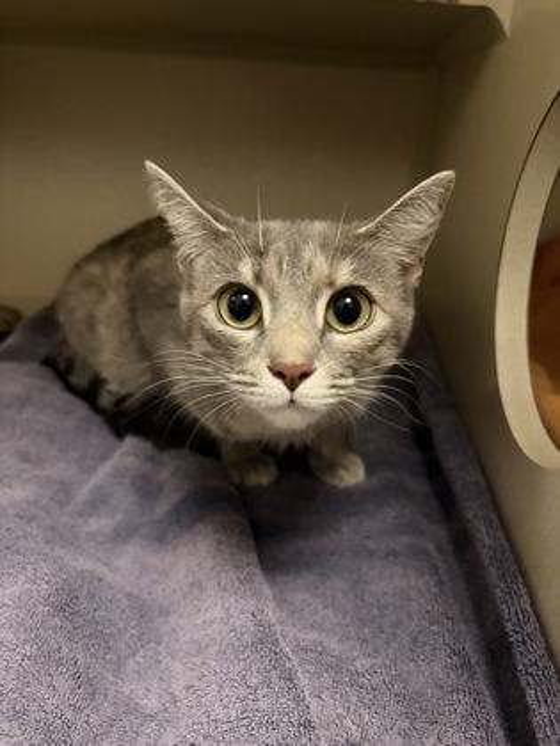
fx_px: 561
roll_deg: -4.2
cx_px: 280
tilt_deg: -20.6
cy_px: 373
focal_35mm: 26
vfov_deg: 67.3
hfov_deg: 53.1
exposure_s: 1/30
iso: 800
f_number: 1.6
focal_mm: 5.96
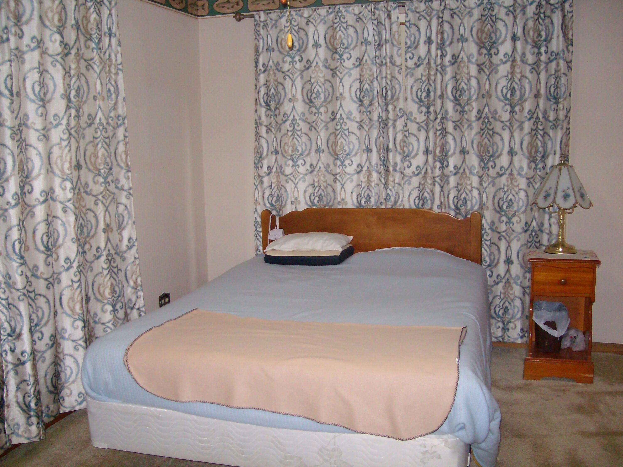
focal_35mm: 35
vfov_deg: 40.7
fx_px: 630
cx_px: 312
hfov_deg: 52.6
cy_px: 234
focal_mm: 5.8
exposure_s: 1/40
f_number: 2.8
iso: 266
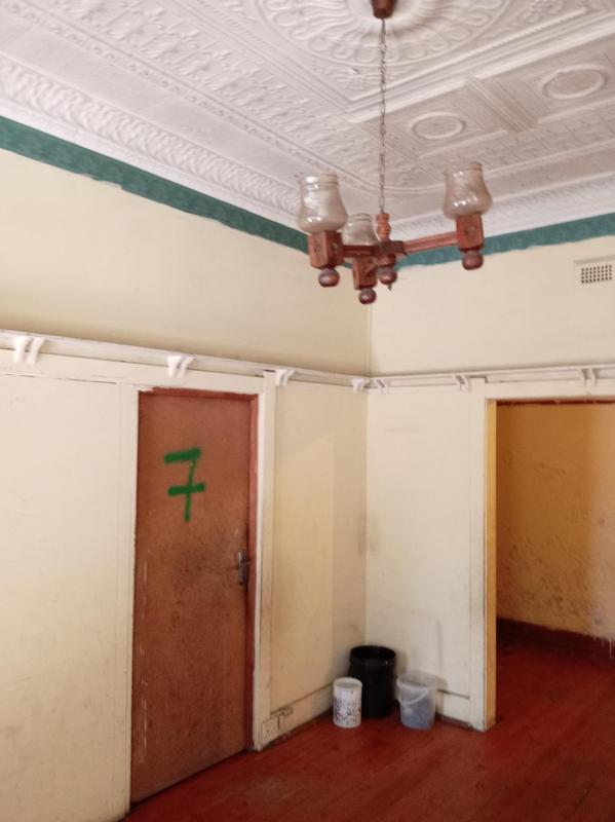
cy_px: 411
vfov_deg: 65.4
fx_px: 640
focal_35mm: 27
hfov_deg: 51.3
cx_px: 308
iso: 1985
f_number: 4
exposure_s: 1/16.7
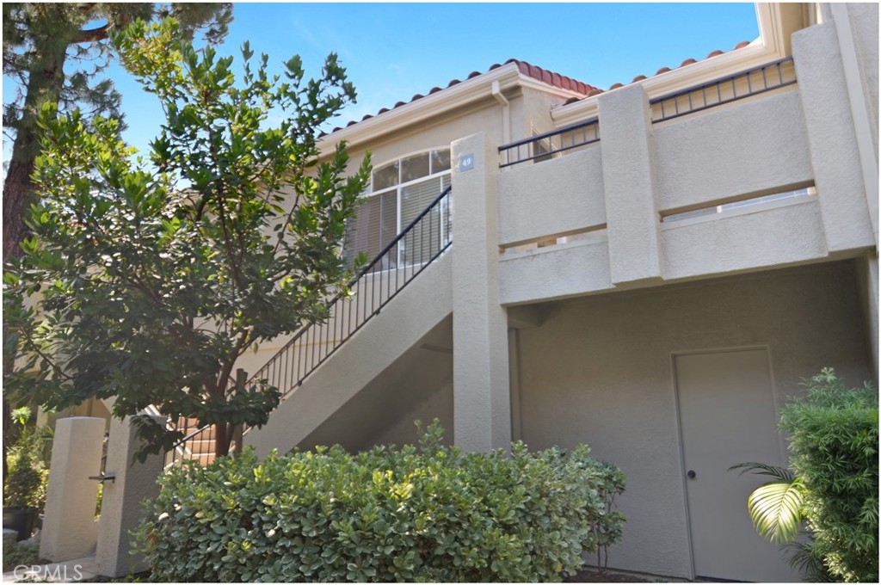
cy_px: 292
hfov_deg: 81.3
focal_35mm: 21
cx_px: 440
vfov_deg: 59.4
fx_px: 513
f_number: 2.8
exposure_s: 1/30
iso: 100
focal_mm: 14
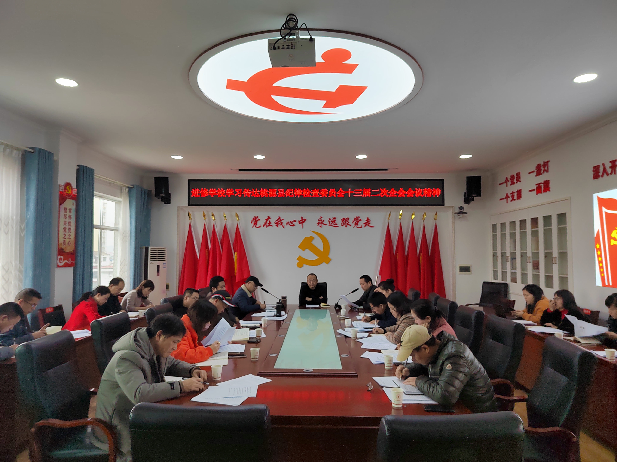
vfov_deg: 58.9
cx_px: 308
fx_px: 410
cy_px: 231
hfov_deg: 73.9
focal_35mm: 23
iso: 213
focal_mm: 5.52
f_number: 1.9
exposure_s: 1/100
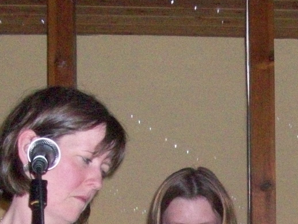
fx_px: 1145
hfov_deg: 14.4
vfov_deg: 10.7
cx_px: 352
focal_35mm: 133
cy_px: 353
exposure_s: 1/65.1
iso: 320
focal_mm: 7.1
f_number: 3.2
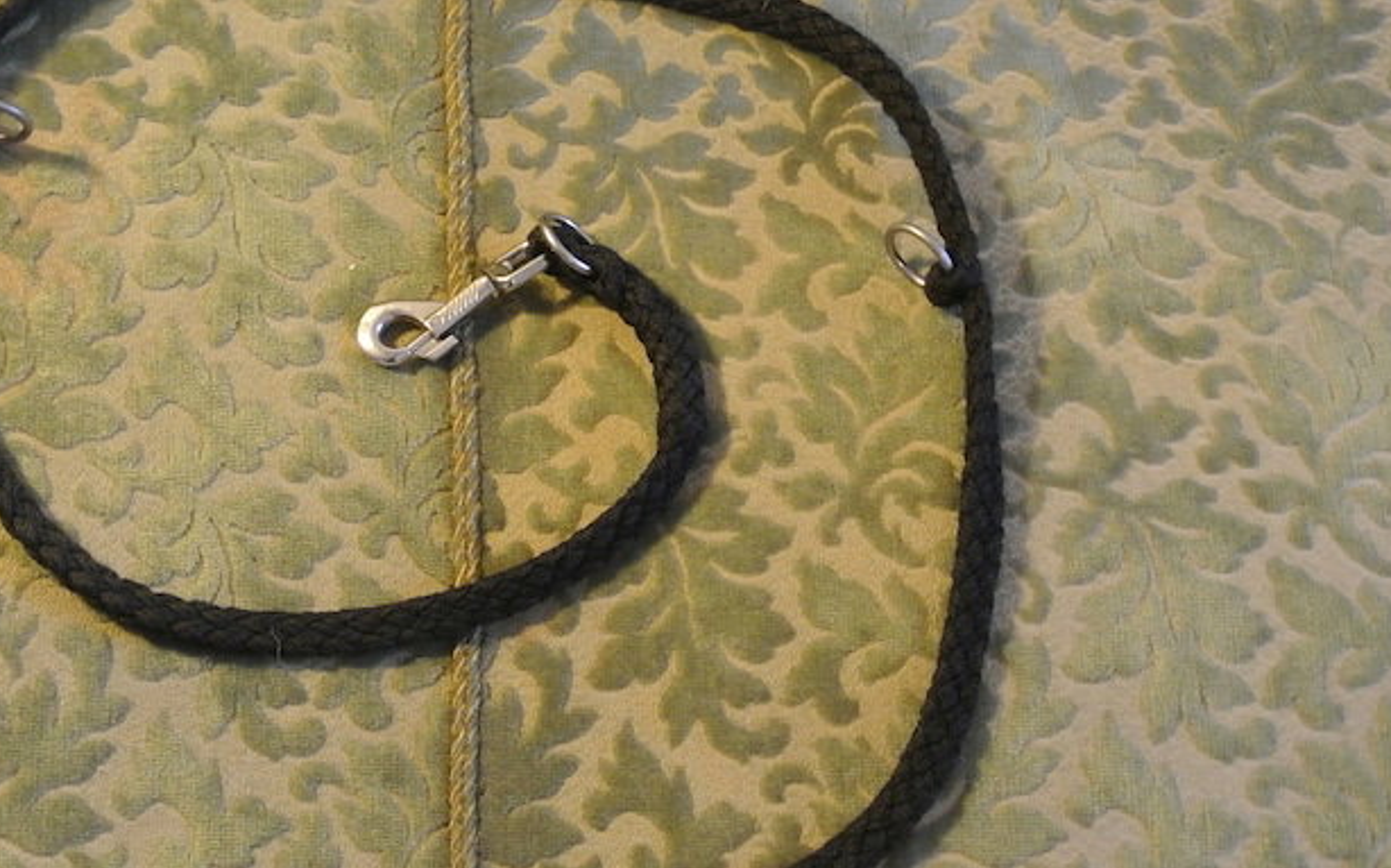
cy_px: 393
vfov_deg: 20.6
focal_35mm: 63
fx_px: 2387
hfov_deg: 31.9
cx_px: 362
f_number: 4
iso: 800
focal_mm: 14
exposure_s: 1/13
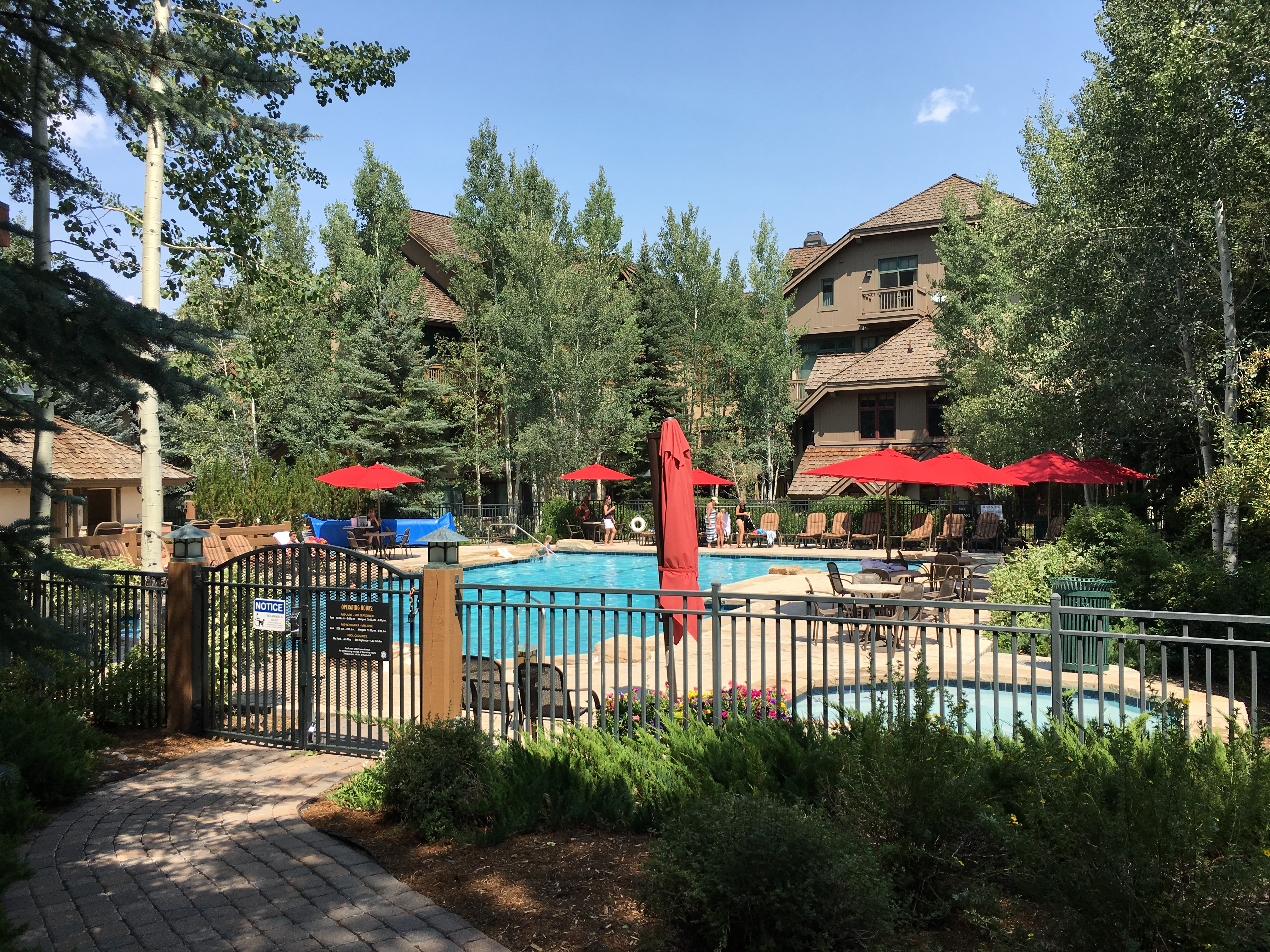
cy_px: 476
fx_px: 1064
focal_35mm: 29
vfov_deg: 48.2
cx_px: 635
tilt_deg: +0.5
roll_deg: +1.0
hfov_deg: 61.7
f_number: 2.2
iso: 25
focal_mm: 4.15
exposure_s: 1/1183
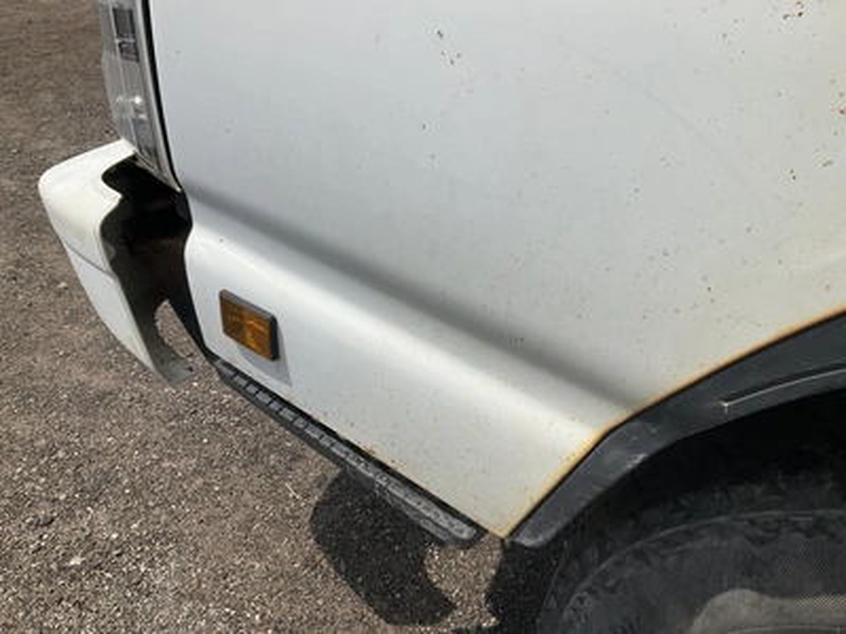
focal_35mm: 29
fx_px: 709
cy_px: 317
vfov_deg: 48.2
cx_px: 423
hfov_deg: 61.7
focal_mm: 3
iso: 25
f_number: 1.8
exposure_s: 1/3322
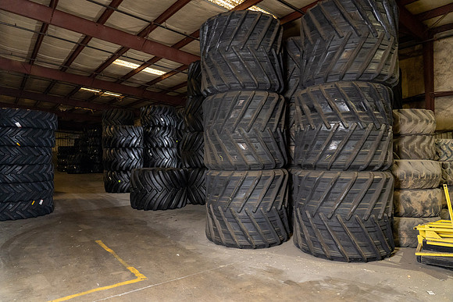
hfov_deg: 73.7
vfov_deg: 53.2
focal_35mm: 24
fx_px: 302
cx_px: 226
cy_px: 151
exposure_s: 1/60
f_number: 5.6
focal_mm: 24
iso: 3200
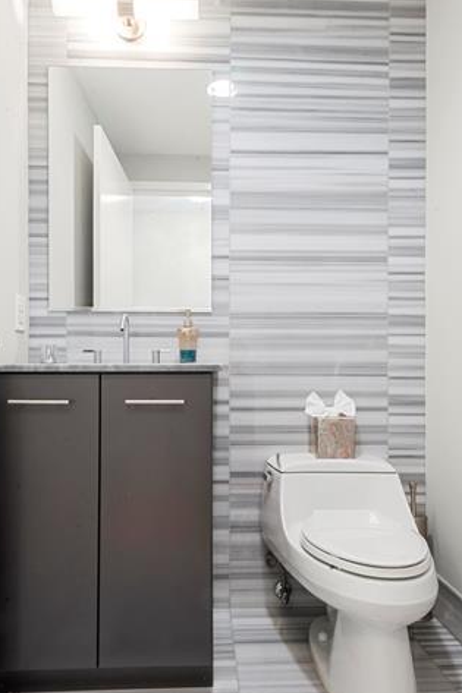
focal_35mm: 26
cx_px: 217
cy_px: 387
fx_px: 501
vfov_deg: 69.2
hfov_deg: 49.5
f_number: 18
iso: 400
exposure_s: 1.6
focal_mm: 16
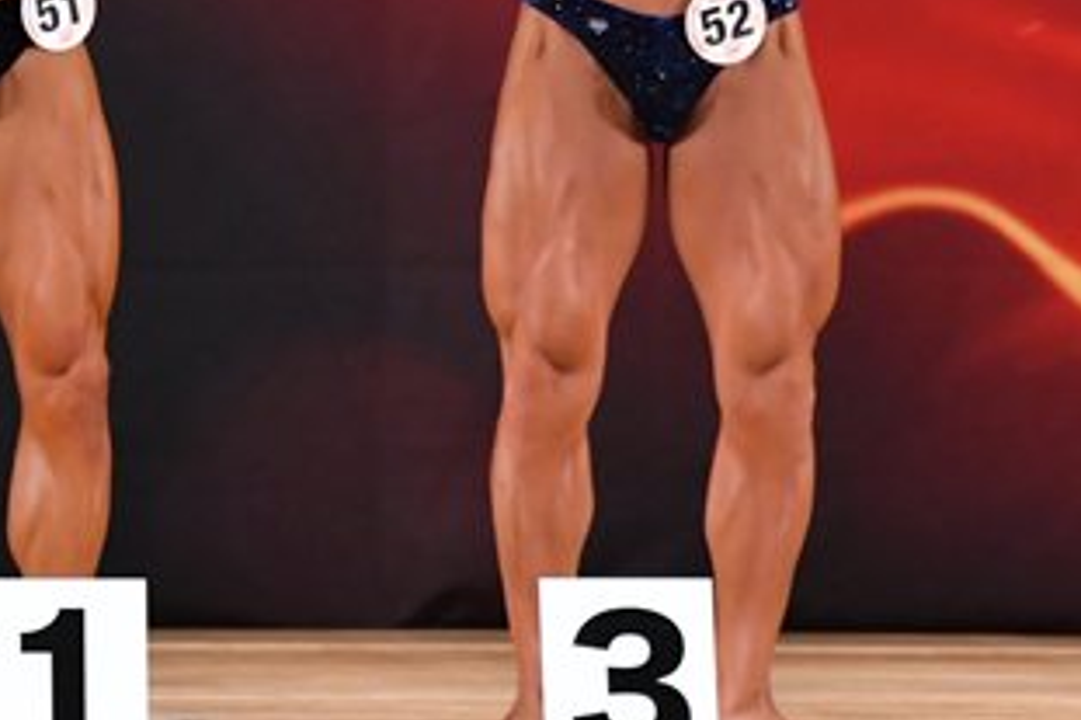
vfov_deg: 2.4
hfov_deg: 3.7
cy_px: -17
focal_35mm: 561
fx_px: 16836
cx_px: -158
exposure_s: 1/400
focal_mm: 150
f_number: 5.6
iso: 4000
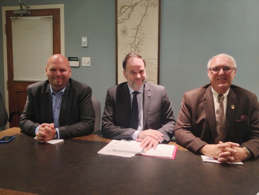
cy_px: 98
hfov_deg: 52.6
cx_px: 130
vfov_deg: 40.7
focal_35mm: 35
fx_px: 262
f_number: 2.4
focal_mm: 4.28
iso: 250
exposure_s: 1/20
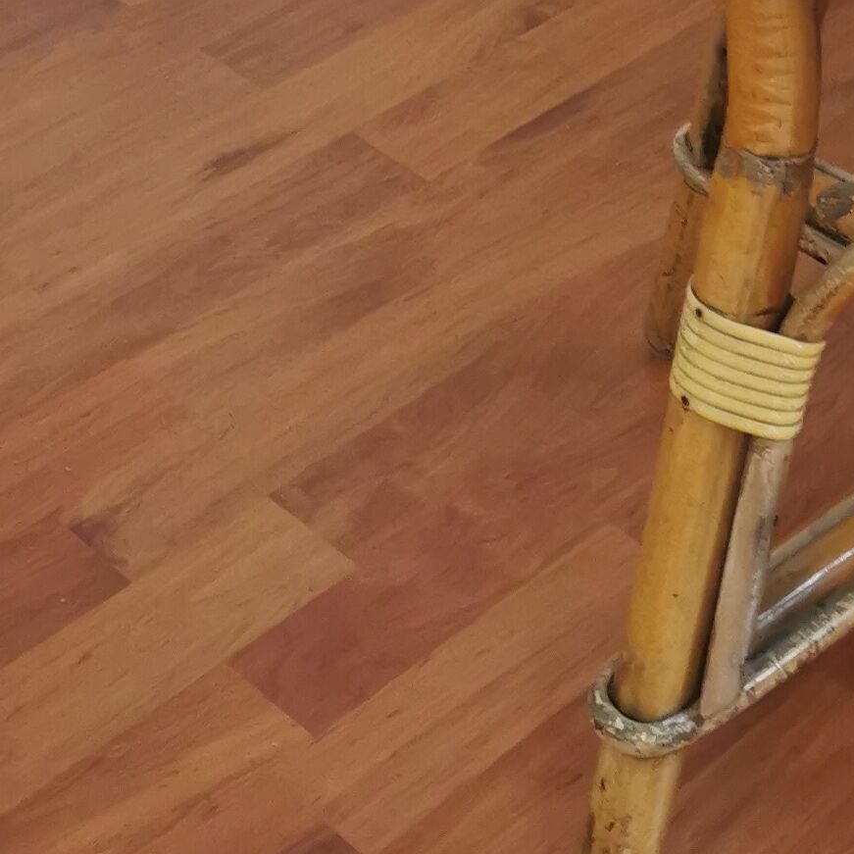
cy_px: -409
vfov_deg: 16.0
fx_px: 2791
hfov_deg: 16.4
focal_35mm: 100
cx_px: 1122
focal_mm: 5.58
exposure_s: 1/50
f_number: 1.8
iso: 250
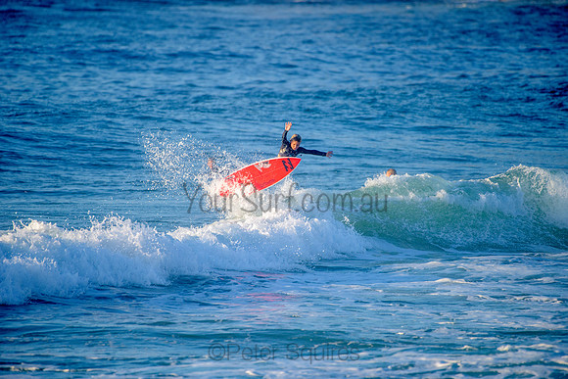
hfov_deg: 4.1
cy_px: 190
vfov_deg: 2.8
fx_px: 7890
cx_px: 284
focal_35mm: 500
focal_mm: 500
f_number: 5.6
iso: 500
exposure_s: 1/2000
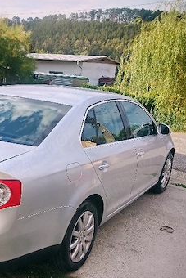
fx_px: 341
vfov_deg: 44.1
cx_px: 48
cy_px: 175
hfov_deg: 30.1
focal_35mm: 44
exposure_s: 1/909
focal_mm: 5.25
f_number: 1.75
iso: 350
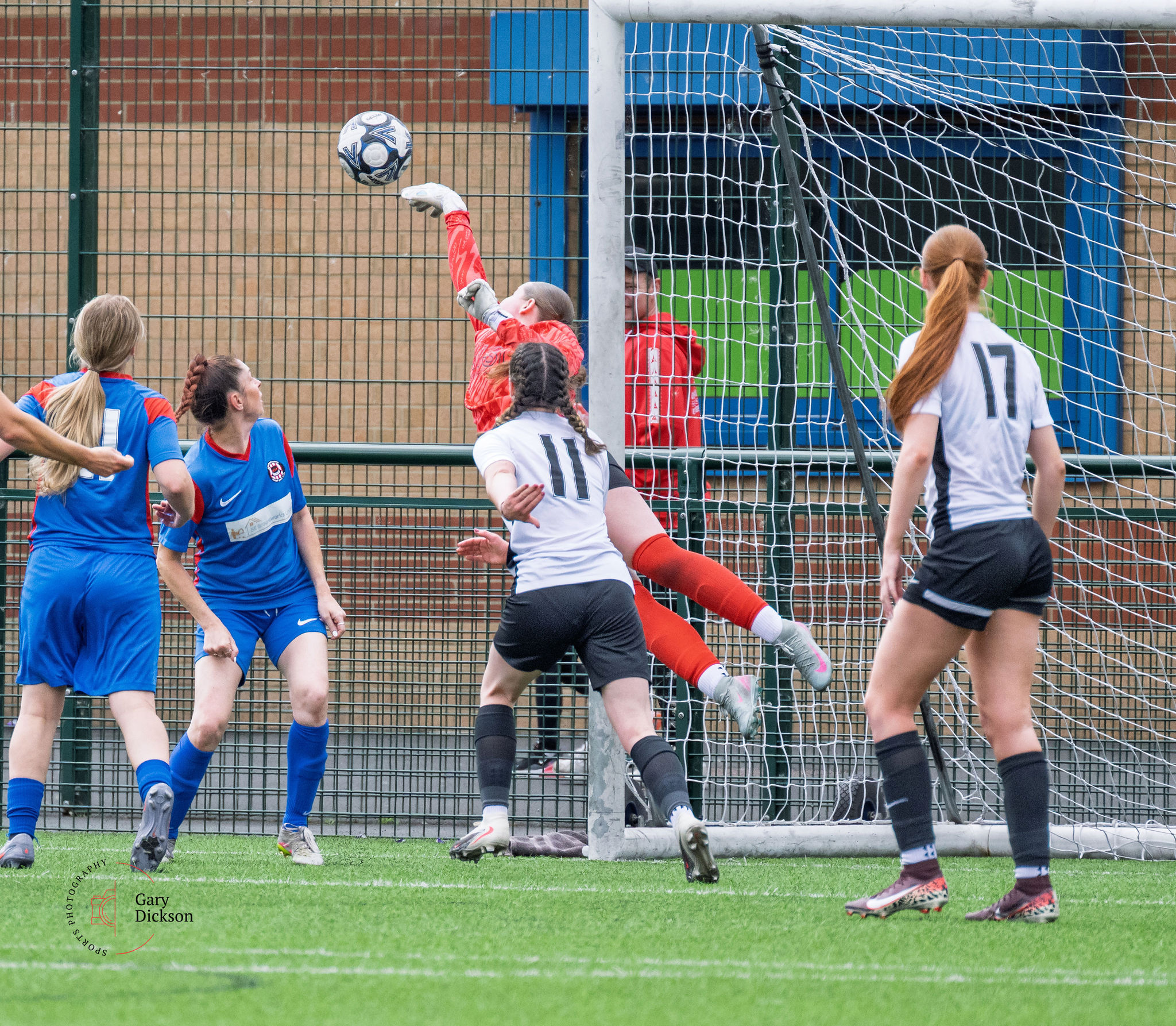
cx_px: 420
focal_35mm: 844
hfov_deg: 2.2
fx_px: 30433
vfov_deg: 1.9
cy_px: 509
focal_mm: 400
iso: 1000
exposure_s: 1/1600
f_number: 5.6
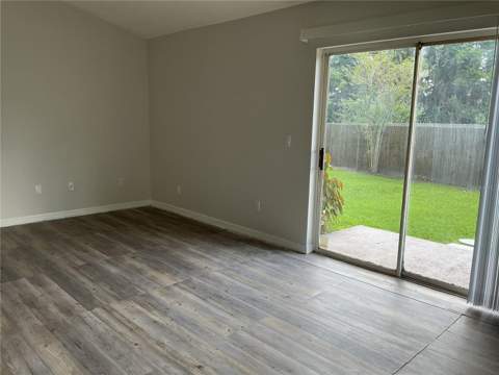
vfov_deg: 48.2
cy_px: 188
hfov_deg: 61.7
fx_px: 418
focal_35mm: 29
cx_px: 250
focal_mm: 3
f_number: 1.8
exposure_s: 1/120
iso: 32
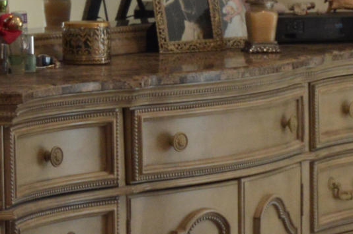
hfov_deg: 8.4
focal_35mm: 236
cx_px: 642
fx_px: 2312
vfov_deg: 5.8
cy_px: 173
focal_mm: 28
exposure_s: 1/100
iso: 400
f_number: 4.5
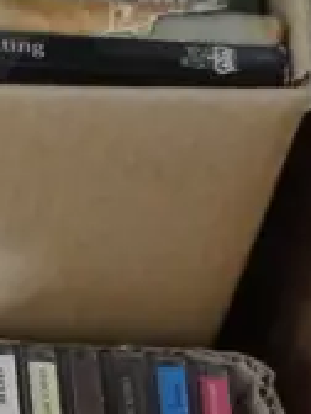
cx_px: -404
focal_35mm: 183
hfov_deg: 7.6
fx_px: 2192
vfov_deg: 10.6
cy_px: 522
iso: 3200
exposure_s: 1/20
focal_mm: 15
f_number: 3.6
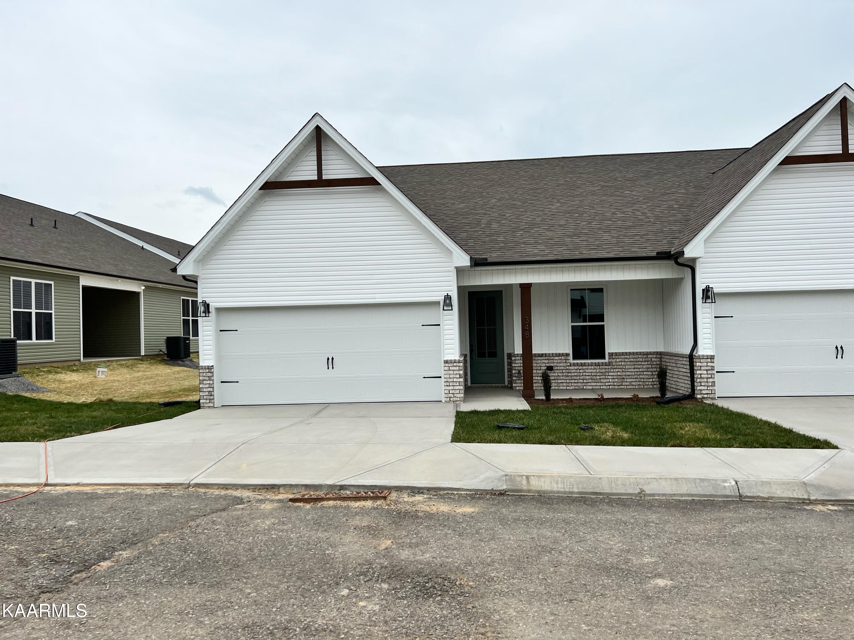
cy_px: 320
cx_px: 427
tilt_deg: +0.3
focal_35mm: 26
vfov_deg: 53.1
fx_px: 641
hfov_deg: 67.3
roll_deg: +1.9
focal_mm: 5.7
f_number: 1.5
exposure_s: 1/6211
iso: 50
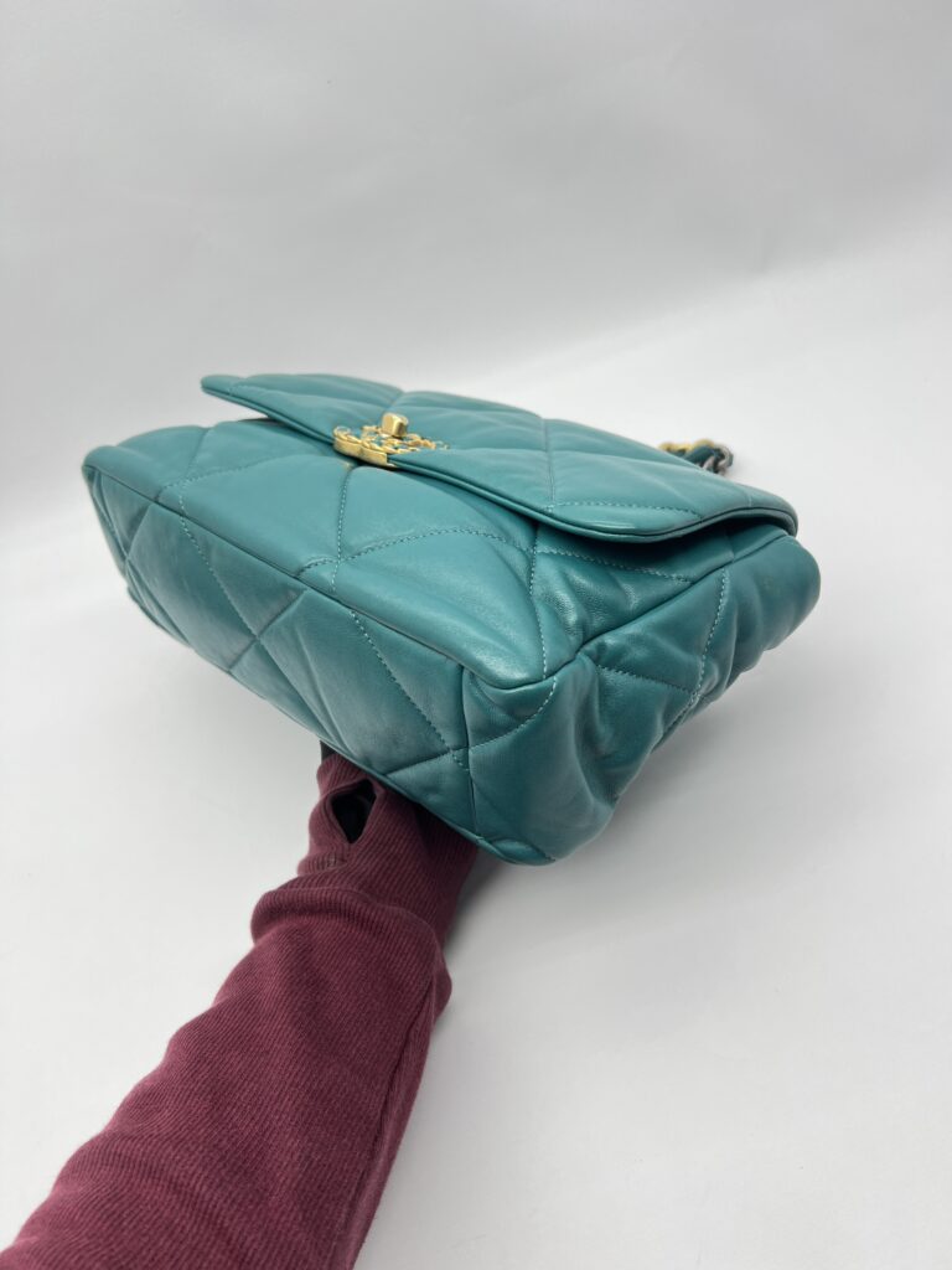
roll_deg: +18.6
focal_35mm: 26
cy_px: 635
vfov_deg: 67.3
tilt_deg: -42.1
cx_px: 476
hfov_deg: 53.1
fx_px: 953
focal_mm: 5.7
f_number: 1.5
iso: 40
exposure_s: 1/100
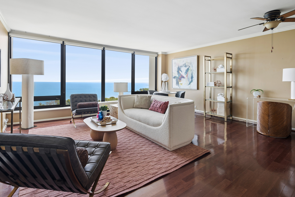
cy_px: 98
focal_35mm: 18
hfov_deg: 90.0
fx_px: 147
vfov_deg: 67.4
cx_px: 148
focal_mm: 18
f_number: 8
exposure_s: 1/50
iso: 200
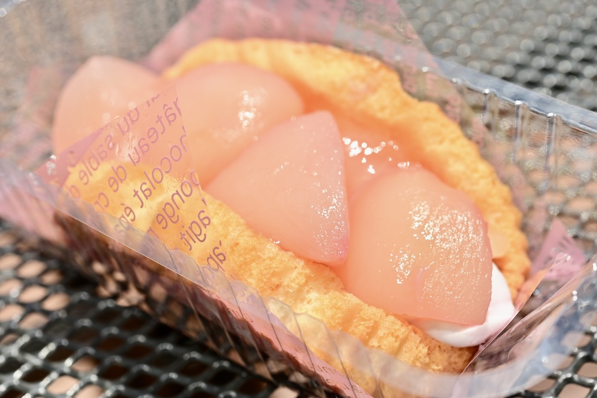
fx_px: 995
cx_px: 298
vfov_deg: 22.6
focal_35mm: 60
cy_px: 199
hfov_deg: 33.4
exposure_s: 1/400
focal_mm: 60
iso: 100
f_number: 9
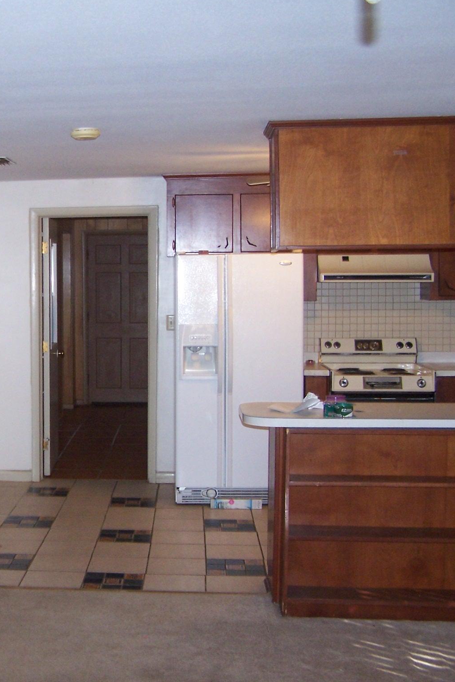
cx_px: 55
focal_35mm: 53
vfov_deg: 37.5
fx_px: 1005
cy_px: 340
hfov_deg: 24.8
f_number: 2.8
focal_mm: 6.3
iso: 140
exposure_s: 1/60
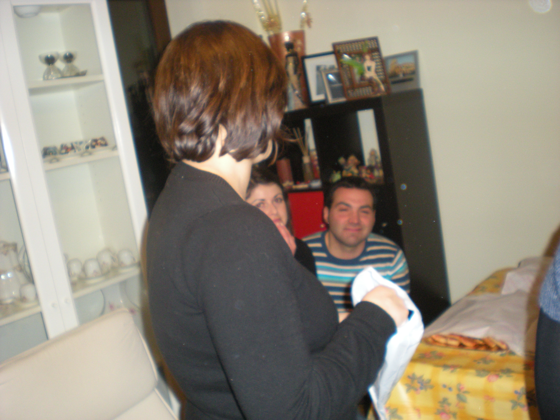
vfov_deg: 37.7
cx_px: 280
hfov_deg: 49.0
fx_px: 615
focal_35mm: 38
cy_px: 210
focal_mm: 6.3
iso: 238
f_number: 3.1
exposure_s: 1/60
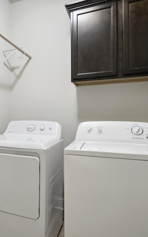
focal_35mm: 28
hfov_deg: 41.5
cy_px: 119
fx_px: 181
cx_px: 19
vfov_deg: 66.5
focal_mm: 18
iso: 800
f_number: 11
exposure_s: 1/30
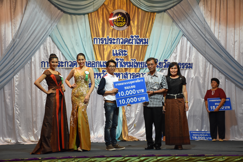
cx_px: 122
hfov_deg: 27.0
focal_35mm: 75
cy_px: 81
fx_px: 506
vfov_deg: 18.2
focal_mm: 50
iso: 1250
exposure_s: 1/60
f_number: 4.8
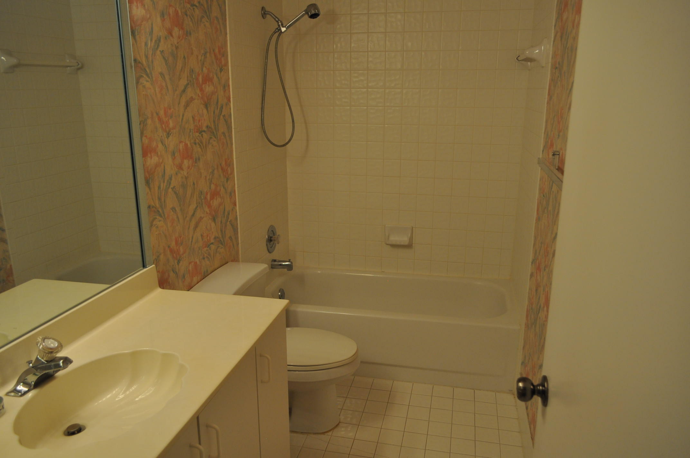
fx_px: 517
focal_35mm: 27
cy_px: 229
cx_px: 345
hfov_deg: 67.4
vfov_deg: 47.8
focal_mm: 18
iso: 400
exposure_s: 1/60
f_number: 4
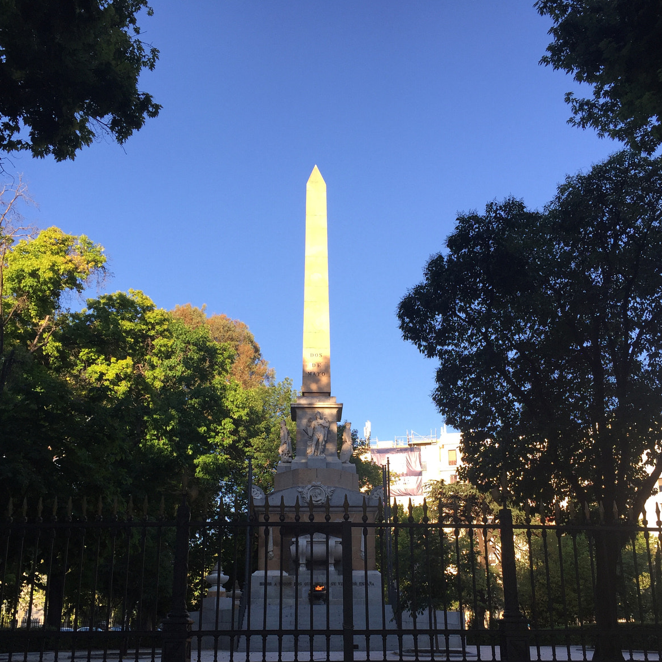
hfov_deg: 47.2
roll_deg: -0.4
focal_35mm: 35
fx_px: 757
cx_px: 336
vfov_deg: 46.5
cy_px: 442
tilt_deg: +15.9
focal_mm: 4.15
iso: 32
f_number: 2.2
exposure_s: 1/460
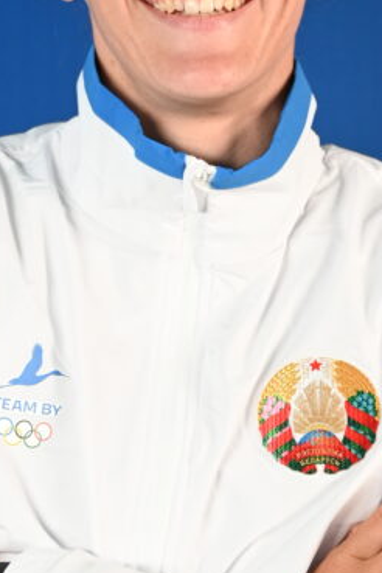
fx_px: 2085
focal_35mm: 131
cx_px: 183
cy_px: 421
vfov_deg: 15.6
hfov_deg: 10.5
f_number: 4.8
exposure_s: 1/60
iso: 500
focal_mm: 42
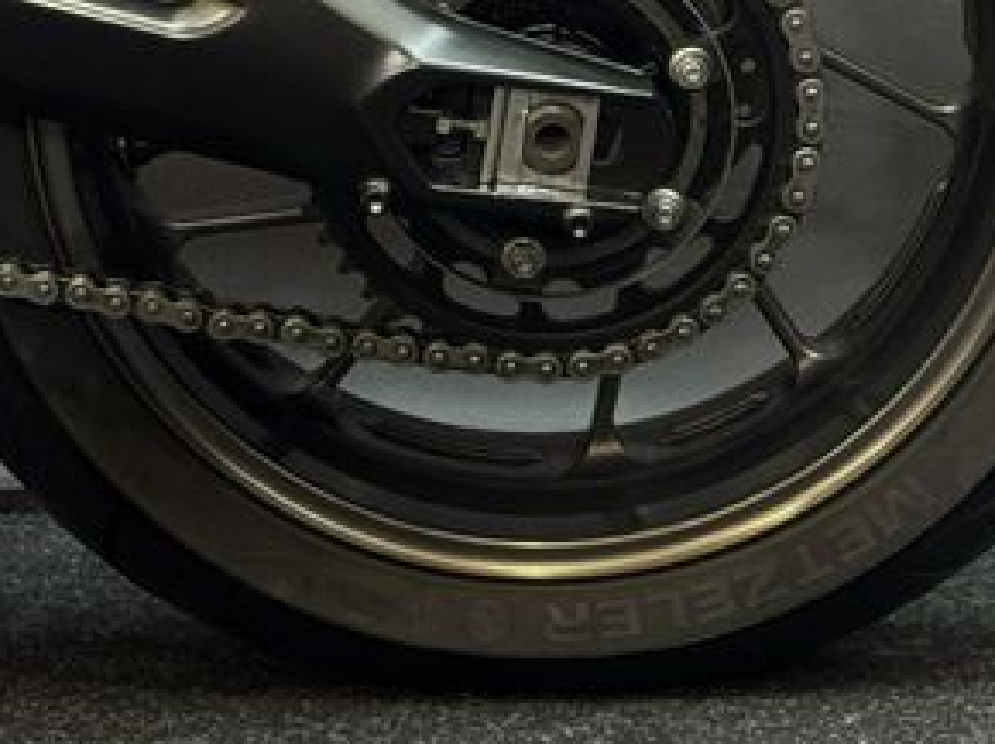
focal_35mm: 106
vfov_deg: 13.7
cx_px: 542
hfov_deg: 18.6
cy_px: 0
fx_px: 3044
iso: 250
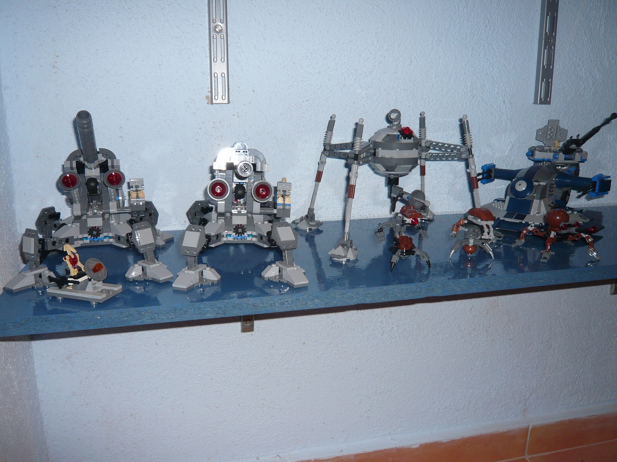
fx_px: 535
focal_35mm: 30
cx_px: 308
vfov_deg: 46.8
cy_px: 231
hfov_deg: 60.0
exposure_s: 1/30
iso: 100
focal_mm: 4.9
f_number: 2.9
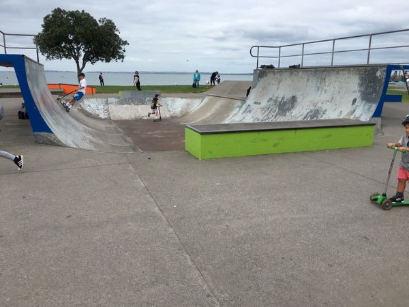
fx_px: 343
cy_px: 154
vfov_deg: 48.2
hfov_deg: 61.7
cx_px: 204
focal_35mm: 29
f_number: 2.2
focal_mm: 4.15
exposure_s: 1/1374
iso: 25
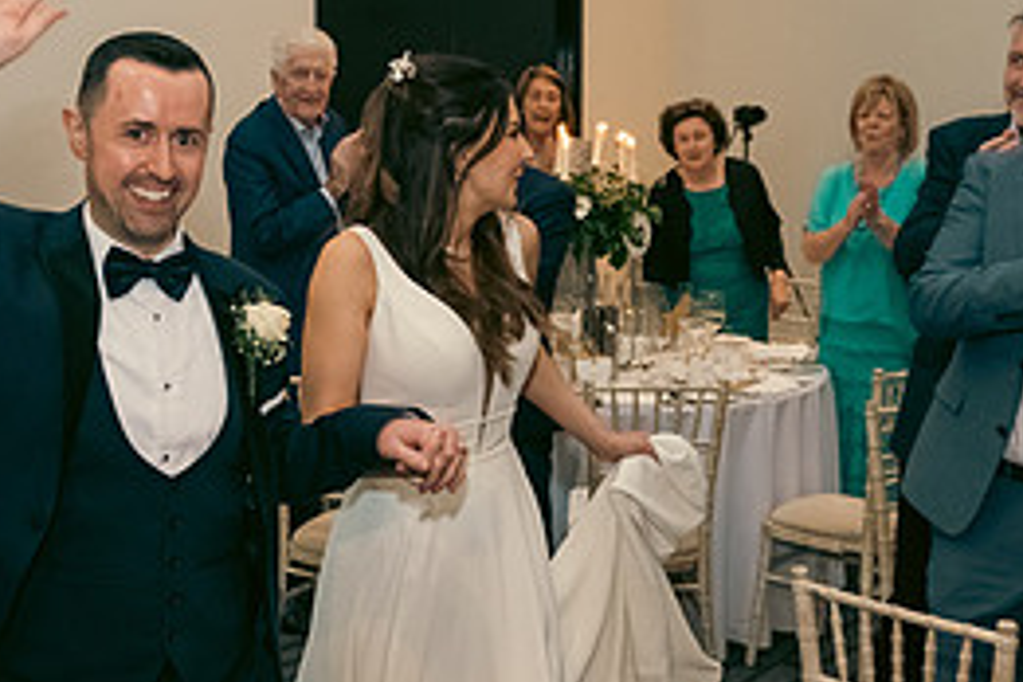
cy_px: 280
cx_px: 478
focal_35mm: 60
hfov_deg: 33.4
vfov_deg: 22.6
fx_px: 1705
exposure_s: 1/160
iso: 2000
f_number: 3.5
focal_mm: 27
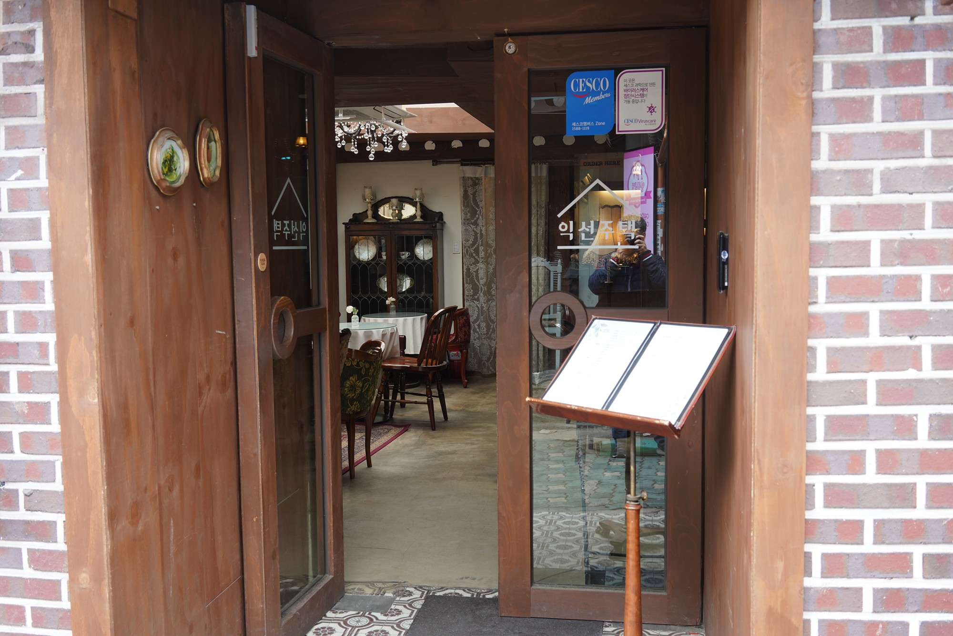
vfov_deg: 37.9
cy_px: 318
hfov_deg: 54.4
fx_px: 927
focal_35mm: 35
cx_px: 476
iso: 640
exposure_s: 1/100
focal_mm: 35
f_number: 7.1
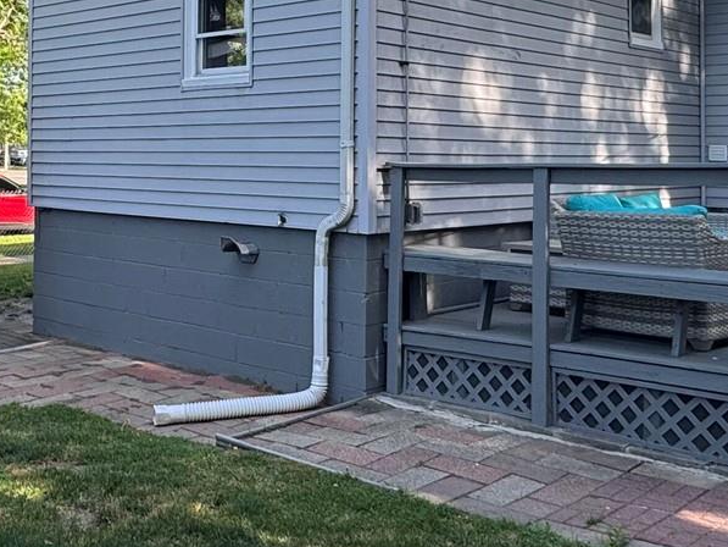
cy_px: 128
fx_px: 1010
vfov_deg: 29.7
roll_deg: -1.5
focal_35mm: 48
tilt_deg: +1.5
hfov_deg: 39.5
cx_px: 298
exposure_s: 1/280
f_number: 2.2
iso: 40
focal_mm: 2.22
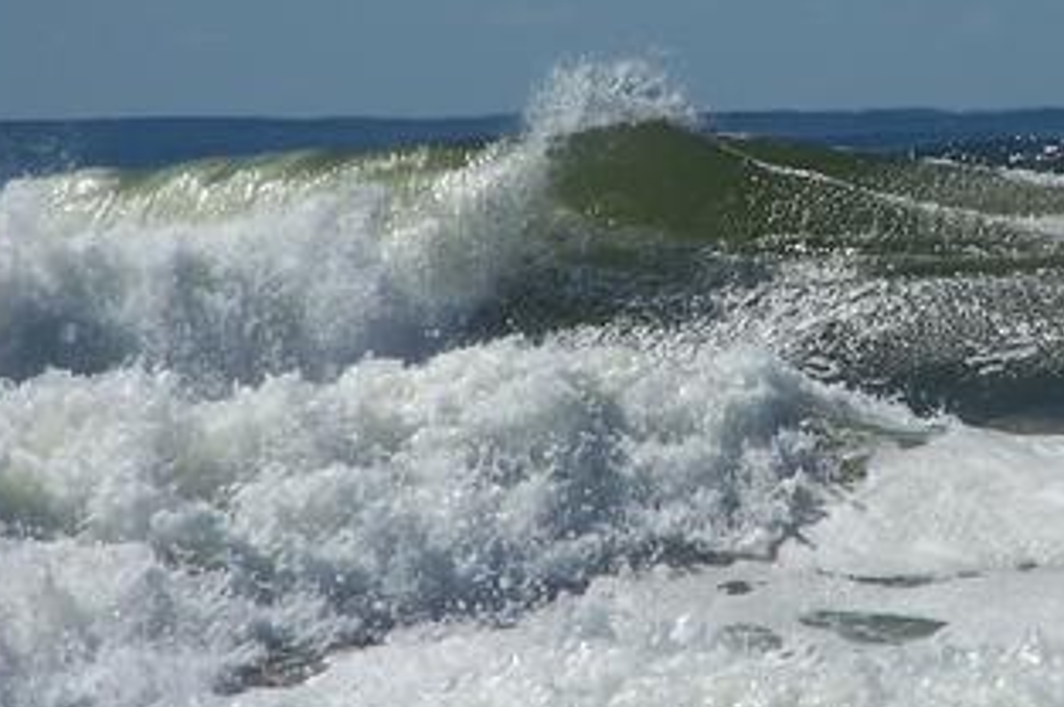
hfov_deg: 3.0
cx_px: 780
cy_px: 289
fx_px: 20490
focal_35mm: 694
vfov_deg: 2.0
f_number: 7.1
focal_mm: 63
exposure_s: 1/750
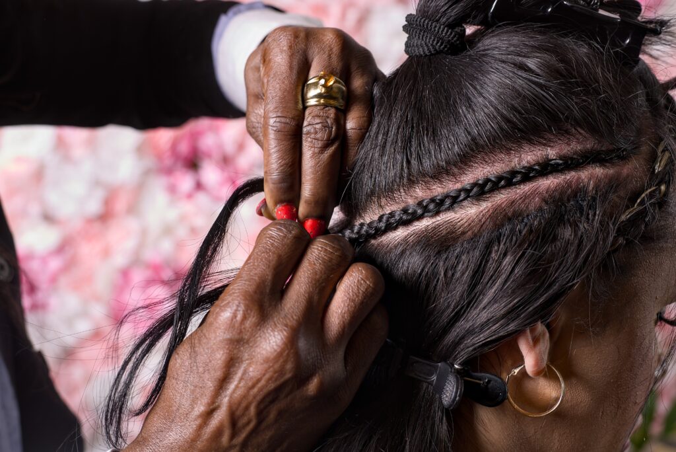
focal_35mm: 50
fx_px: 939
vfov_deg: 27.0
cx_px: 338
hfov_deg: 39.6
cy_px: 226
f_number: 5
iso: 50
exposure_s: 1/80
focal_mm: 50
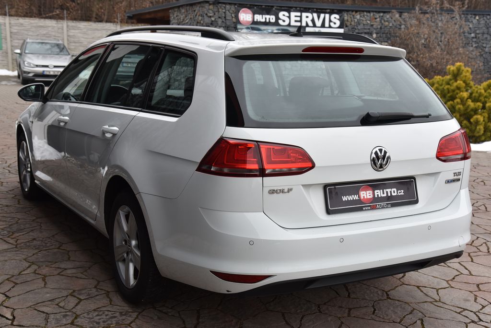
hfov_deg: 41.1
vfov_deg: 28.1
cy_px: 164
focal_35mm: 48
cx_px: 246
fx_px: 655
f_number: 6.3
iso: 500
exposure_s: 1/160
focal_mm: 48
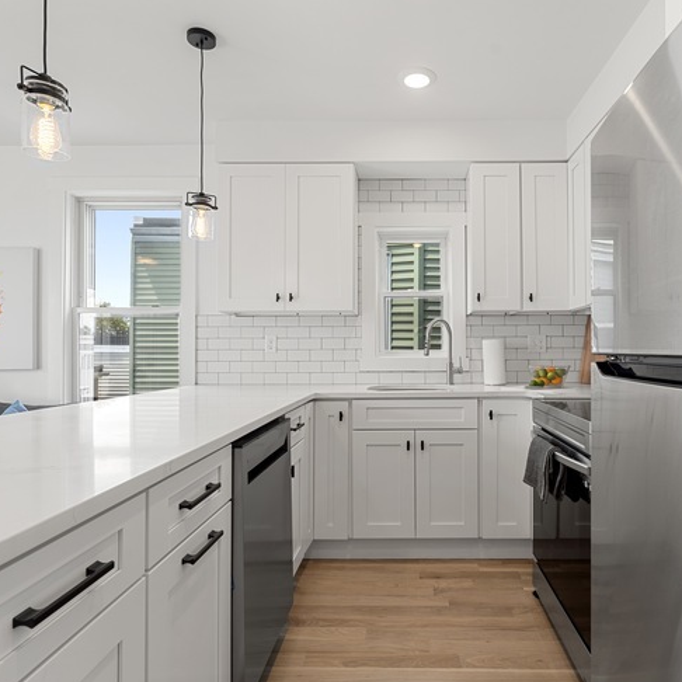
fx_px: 468
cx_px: 397
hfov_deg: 71.6
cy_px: 344
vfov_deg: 72.1
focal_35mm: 21
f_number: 7.1
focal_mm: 16
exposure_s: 1/10
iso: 200
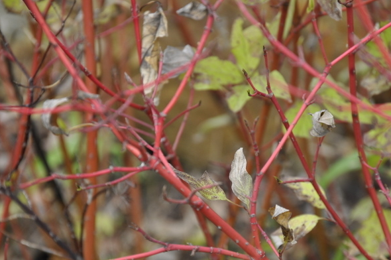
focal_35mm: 214
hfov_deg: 9.6
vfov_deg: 6.4
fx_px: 2318
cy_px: 173
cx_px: 247
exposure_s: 1/125
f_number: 5.6
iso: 220
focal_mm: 105
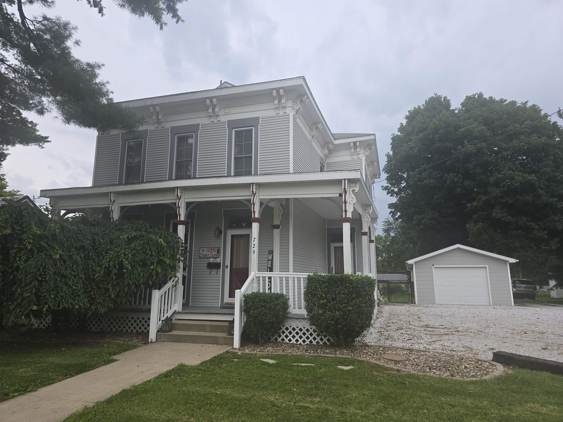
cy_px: 211
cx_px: 282
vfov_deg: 58.9
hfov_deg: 73.9
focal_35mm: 23
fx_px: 374
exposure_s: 1/60
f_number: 1.7
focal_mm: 6.3
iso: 32
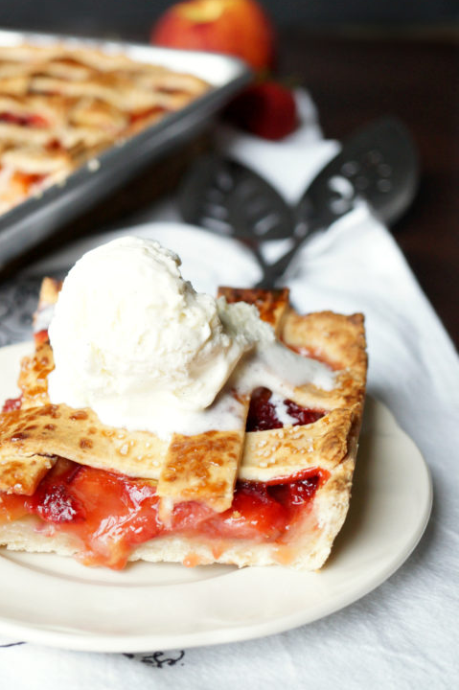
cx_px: 149
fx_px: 1226
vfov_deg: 31.4
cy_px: 339
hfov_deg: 21.1
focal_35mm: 64
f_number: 3.5
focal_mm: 30
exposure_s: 1/60
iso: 800
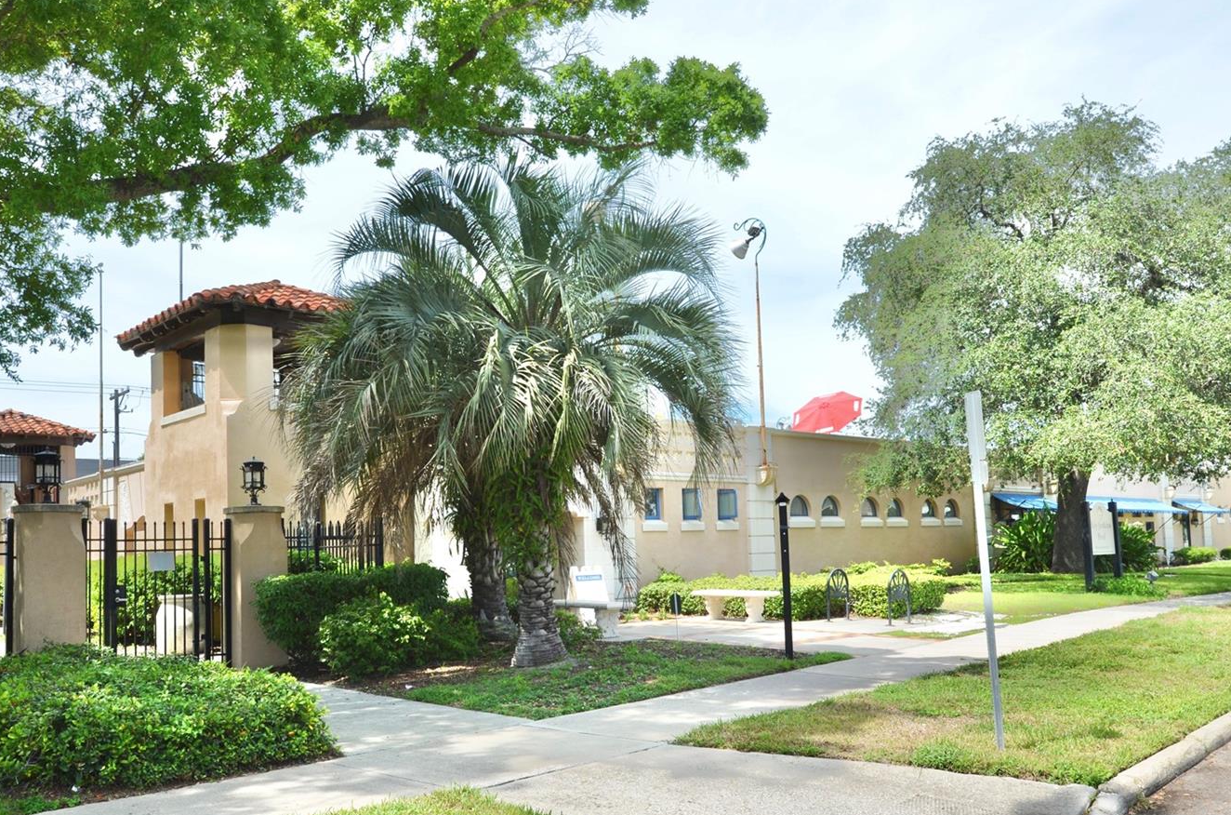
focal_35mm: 29
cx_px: 622
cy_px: 473
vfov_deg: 44.6
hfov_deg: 63.8
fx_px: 989
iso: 160
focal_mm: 16
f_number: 8
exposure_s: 1/250
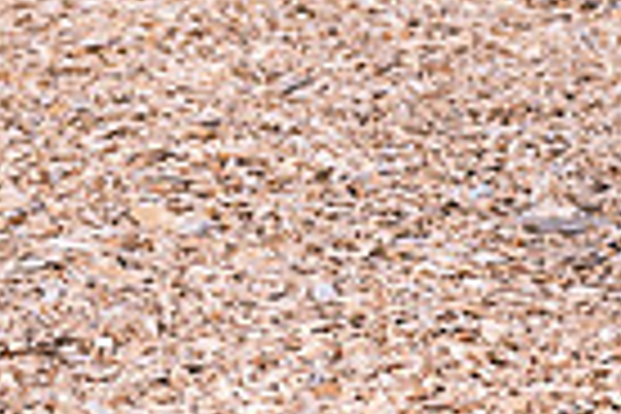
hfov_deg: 4.0
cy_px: -254
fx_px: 8797
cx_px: 1107
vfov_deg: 2.7
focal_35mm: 510
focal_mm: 80.4
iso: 400
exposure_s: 1/1100
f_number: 2.8
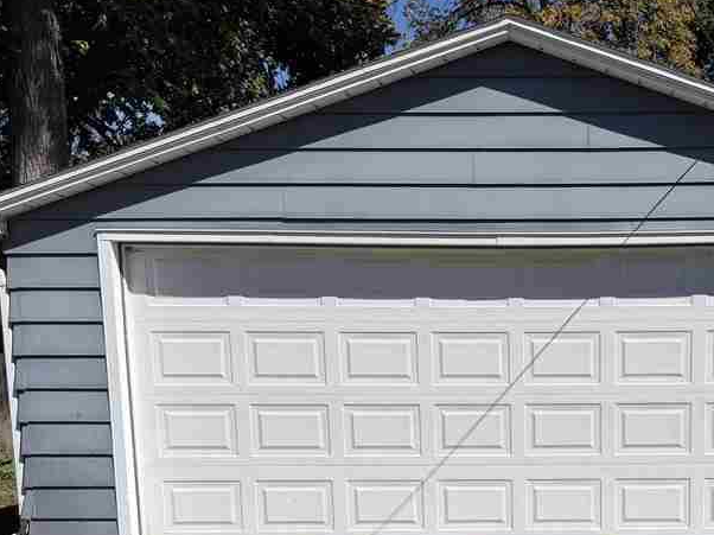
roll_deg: +0.6
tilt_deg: -10.0
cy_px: 514
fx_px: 1052
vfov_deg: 27.2
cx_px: 581
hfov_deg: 36.1
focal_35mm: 51
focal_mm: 6.76
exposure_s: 1/8130
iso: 80
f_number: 1.78
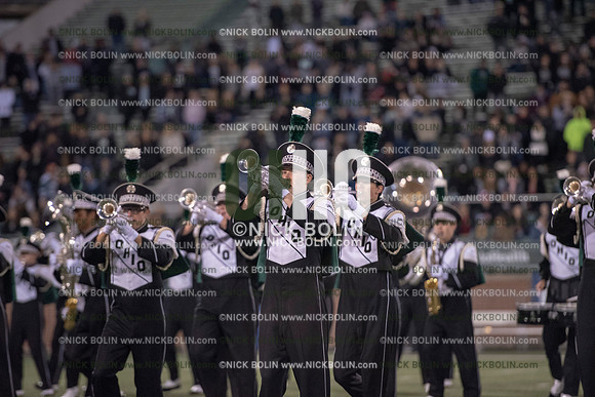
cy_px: 198
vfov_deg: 6.9
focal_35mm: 200
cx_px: 298
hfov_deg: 10.3
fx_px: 3306
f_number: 3.2
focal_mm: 200
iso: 5000
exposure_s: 1/1250
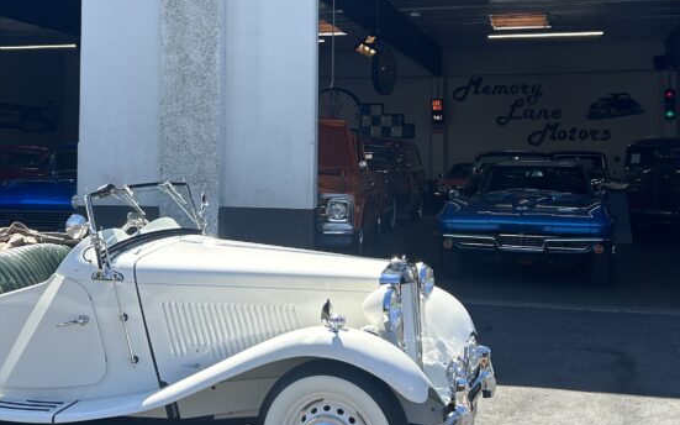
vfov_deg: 25.6
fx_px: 926
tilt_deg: +3.2
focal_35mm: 50
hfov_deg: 40.3
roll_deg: -0.3
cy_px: 124
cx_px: 320
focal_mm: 5.7
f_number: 1.5
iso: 50
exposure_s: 1/1488
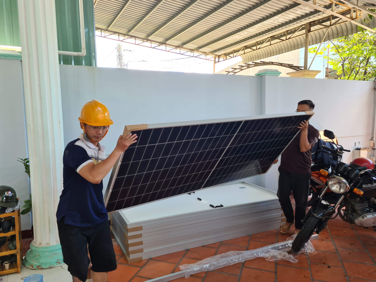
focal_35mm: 26
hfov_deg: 67.3
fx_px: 282
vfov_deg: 53.1
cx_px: 188
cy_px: 141
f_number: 1.8
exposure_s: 1/104
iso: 50
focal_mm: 5.4
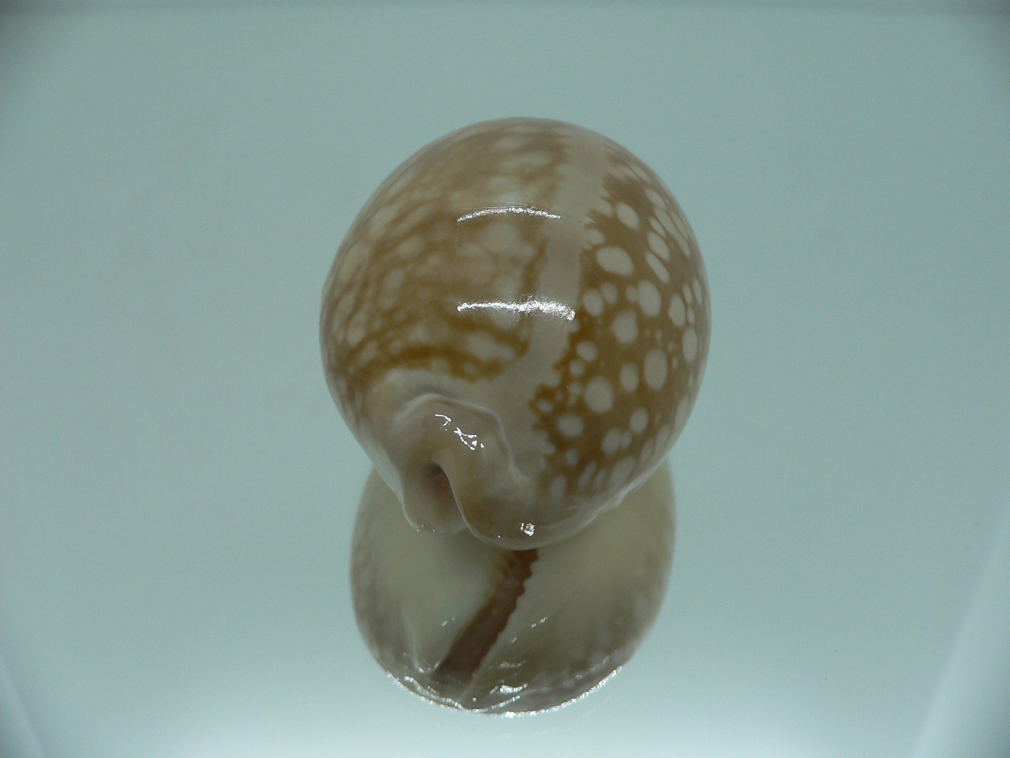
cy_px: 379
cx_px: 505
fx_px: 1021
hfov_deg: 52.6
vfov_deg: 40.7
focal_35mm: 35
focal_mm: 4.6
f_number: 2.8
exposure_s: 1/60
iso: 80
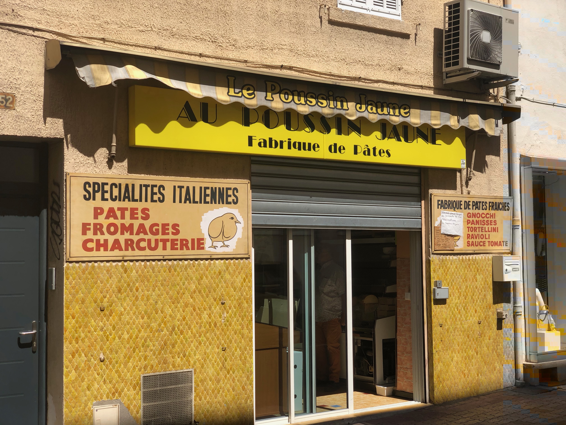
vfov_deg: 28.0
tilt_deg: +3.7
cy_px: 212
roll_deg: +0.0
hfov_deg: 36.8
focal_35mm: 52
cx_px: 283
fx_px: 850
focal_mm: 6
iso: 16
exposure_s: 1/857
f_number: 2.4
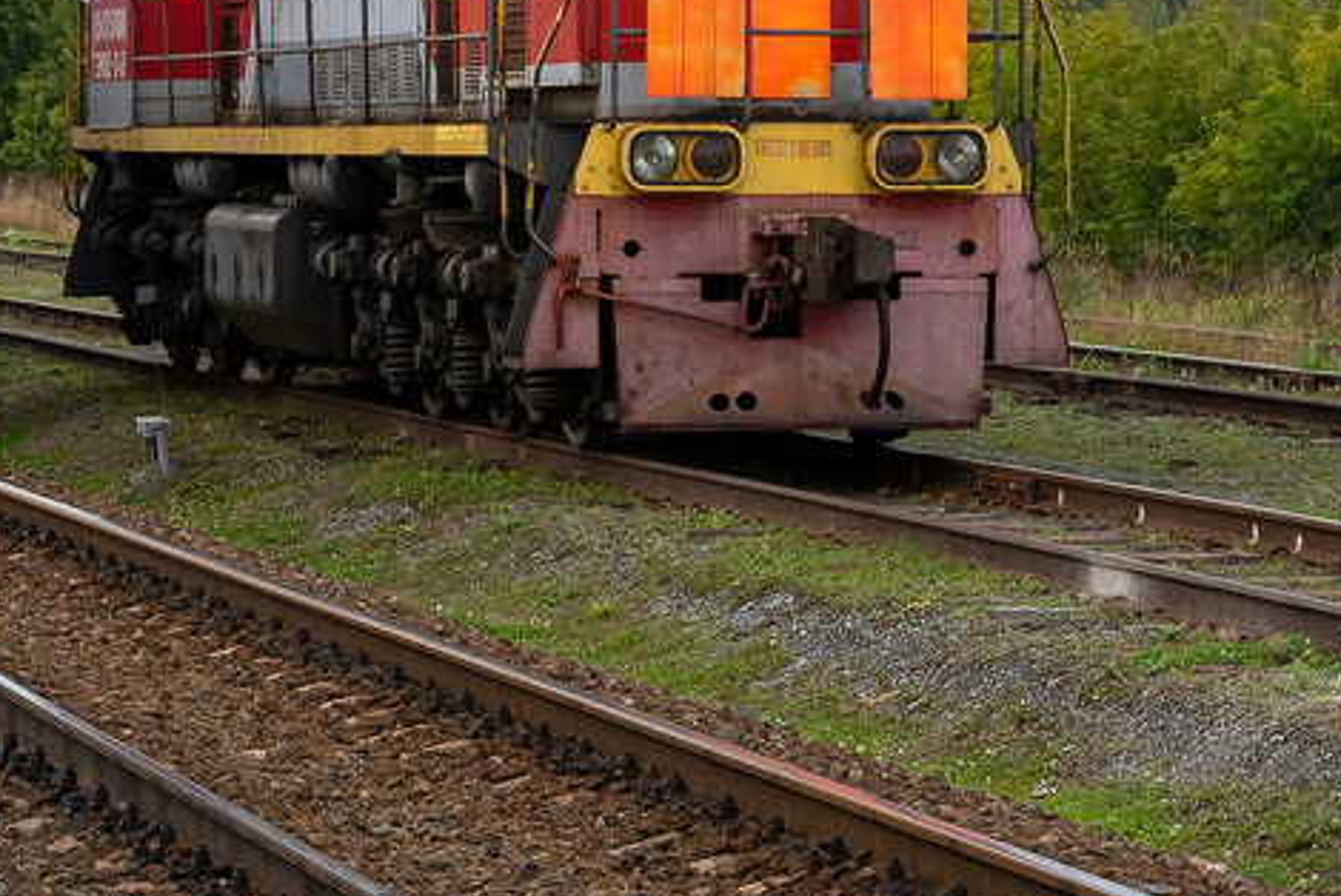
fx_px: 5553
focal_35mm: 149
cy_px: -307
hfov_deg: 13.7
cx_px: 180
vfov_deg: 9.1
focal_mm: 50
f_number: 7.1
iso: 200
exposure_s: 1/160
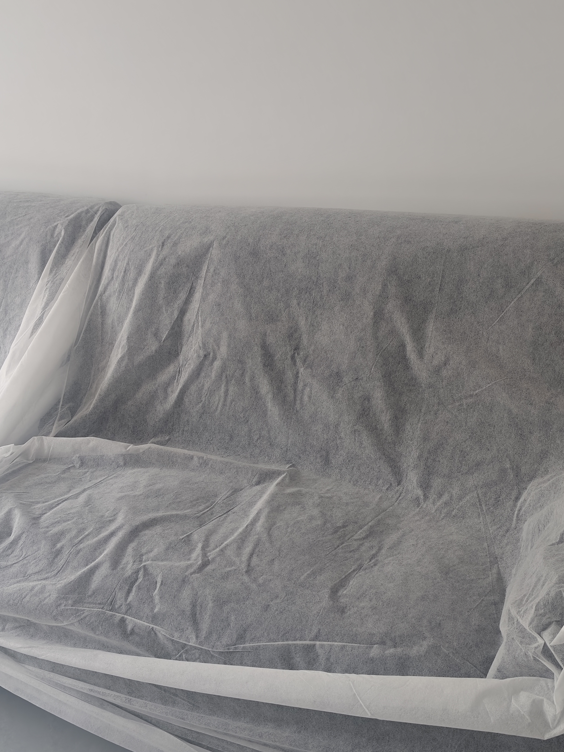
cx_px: 255
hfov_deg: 33.6
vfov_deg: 43.8
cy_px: 392
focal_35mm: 43
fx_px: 934
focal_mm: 5.56
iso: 71
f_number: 1.88
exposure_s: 1/165
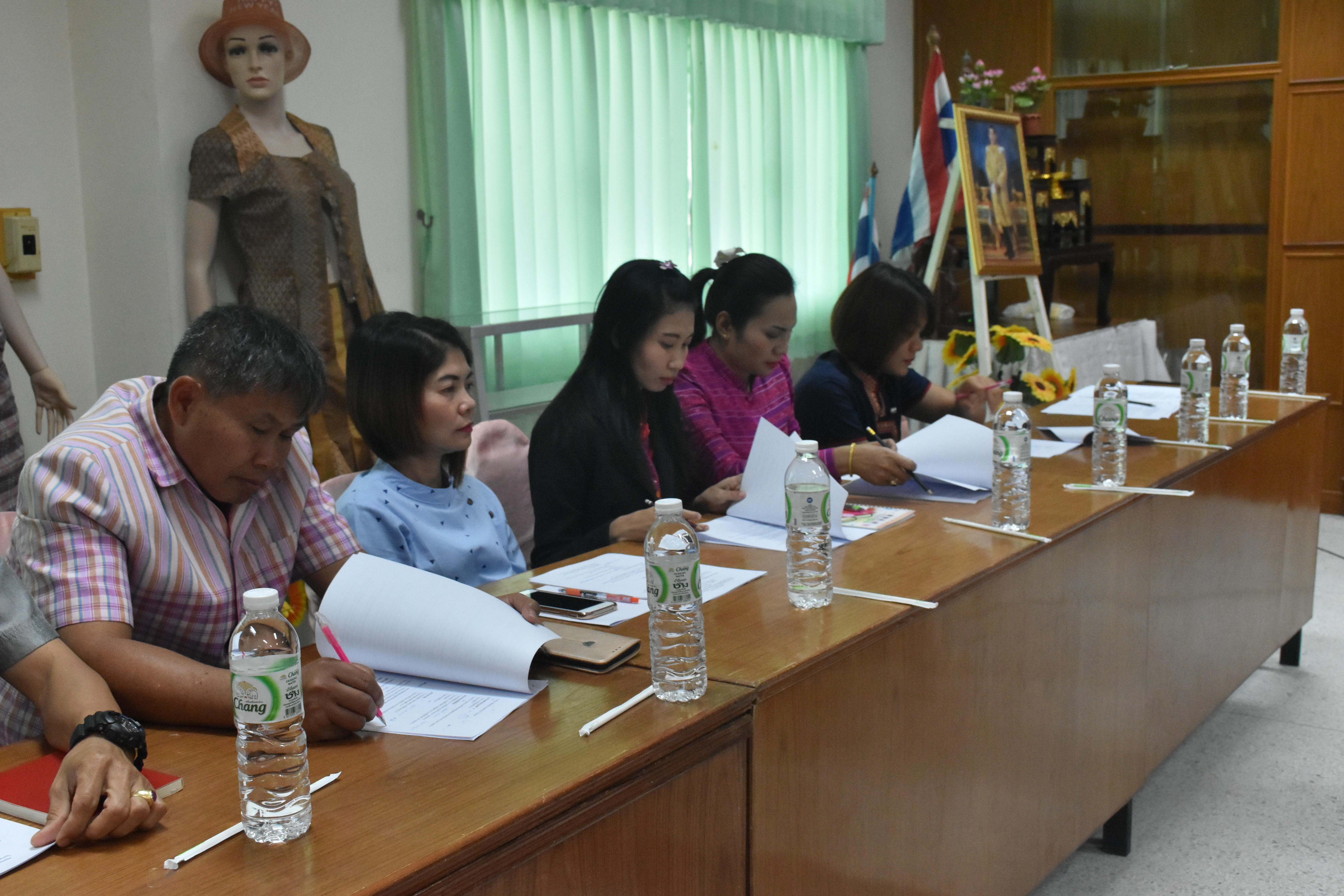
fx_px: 1512
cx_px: 672
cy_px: 448
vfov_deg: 33.0
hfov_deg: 47.9
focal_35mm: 40
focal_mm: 27
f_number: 7.1
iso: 2500
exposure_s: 1/200
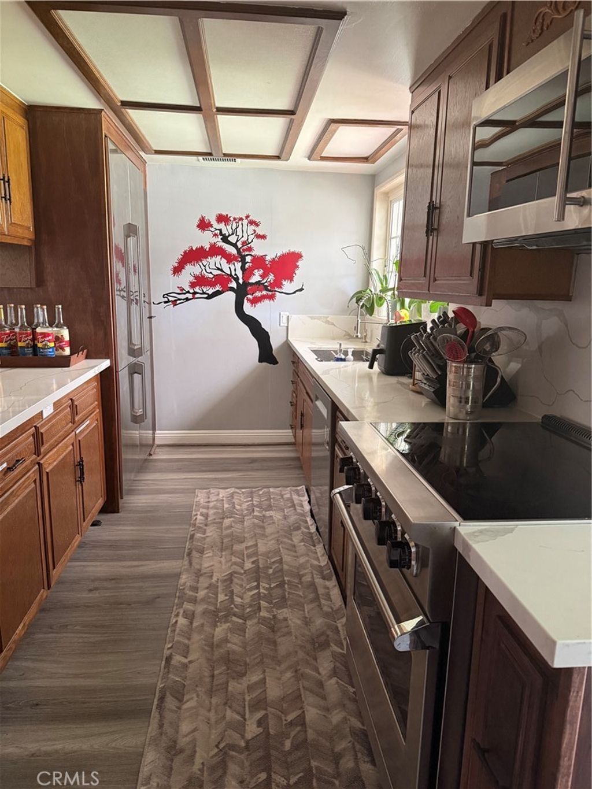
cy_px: 394
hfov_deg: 56.8
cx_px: 296
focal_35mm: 24
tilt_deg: -10.8
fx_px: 547
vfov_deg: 71.6
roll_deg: -1.2
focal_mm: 6.76
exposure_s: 1/60
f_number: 1.78
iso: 400
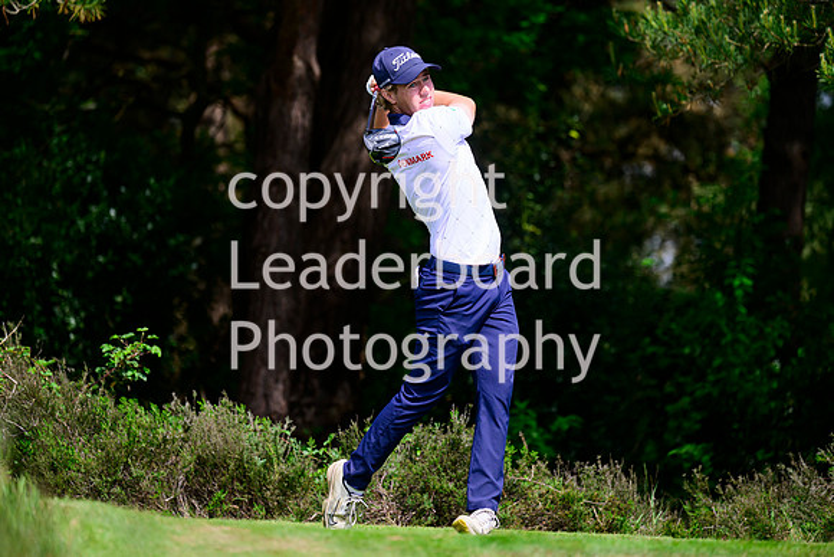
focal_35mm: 280
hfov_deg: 7.4
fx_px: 6488
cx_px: 417
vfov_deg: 4.9
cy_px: 278
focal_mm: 280
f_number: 5.6
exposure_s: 1/2000
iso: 400
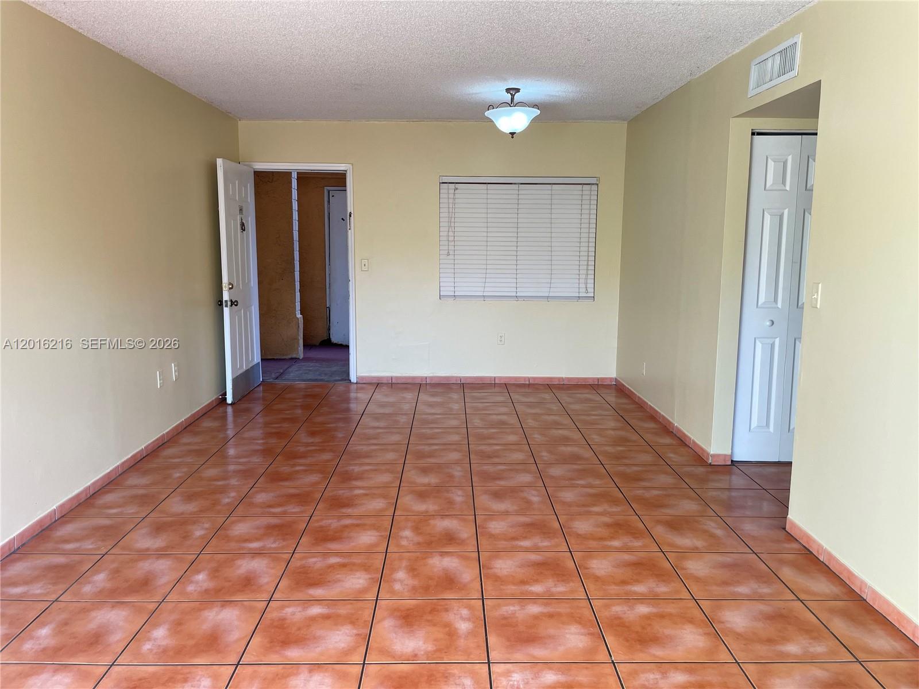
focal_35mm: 26
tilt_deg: -8.6
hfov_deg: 67.3
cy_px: 344
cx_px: 460
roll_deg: +0.2
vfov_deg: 53.1
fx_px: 690
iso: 40
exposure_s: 1/121
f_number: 1.6
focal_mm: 4.2
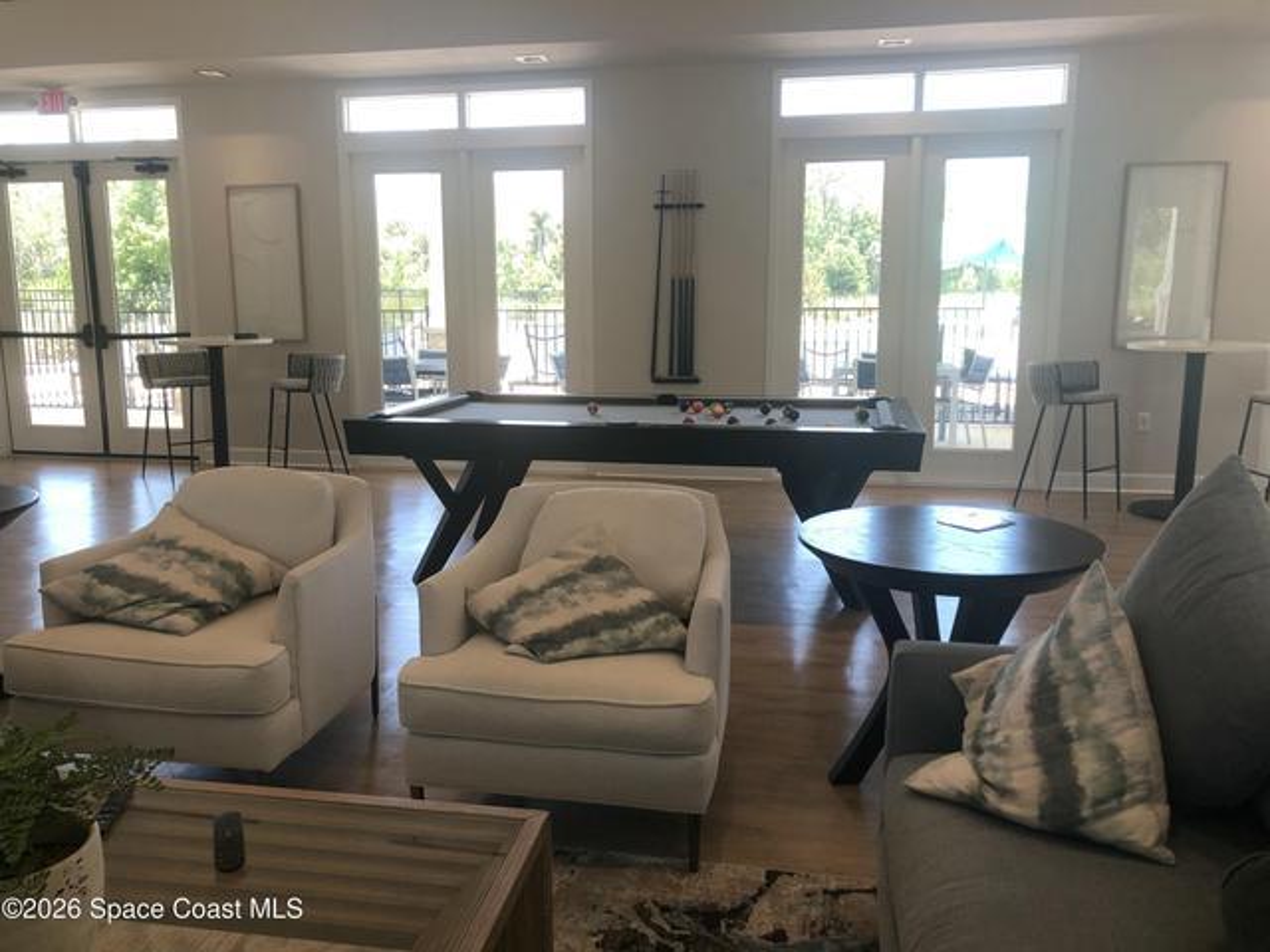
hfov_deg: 63.4
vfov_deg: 49.7
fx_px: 1027
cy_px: 476
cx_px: 635
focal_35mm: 28
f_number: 1.8
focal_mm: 3.99
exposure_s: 1/120
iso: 32
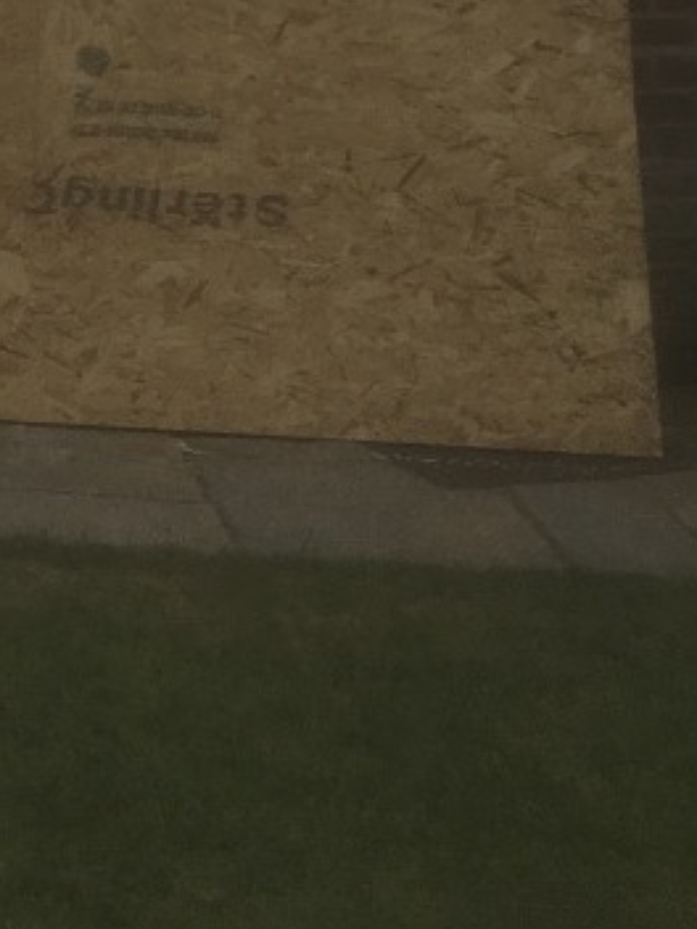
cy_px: -615
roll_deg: -0.3
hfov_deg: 14.3
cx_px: -235
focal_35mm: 99
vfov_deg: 17.1
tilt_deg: +5.8
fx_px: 2658
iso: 25
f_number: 2.2
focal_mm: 4.15
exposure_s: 1/1672
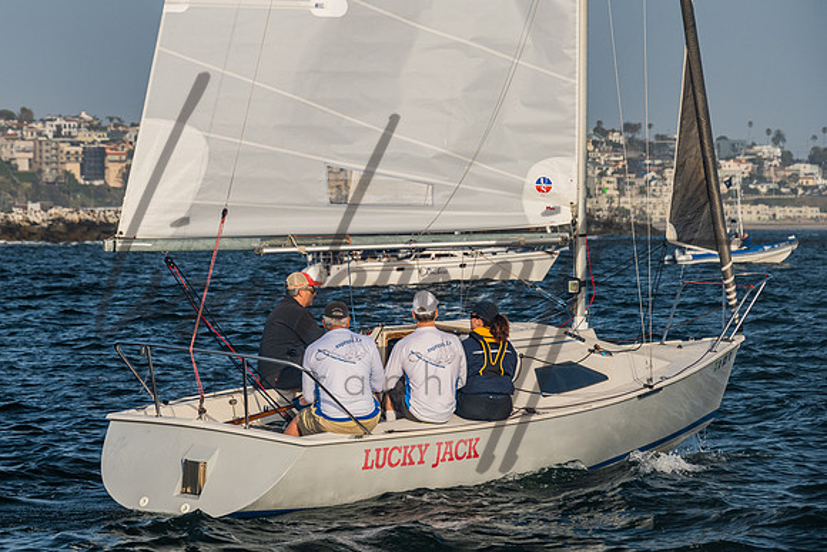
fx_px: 4465
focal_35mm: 194
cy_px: 228
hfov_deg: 10.6
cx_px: 334
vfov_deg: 7.1
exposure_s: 1/800
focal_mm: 155
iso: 400
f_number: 8
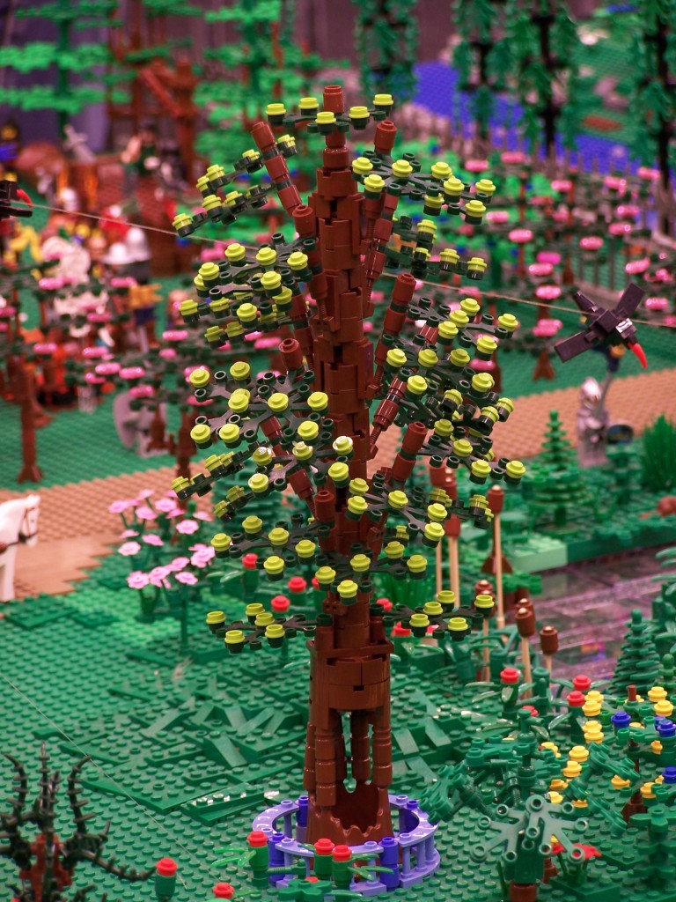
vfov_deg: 10.5
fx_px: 4921
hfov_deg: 7.9
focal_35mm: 189
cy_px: 451
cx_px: 338
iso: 80
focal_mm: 31.3
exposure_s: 1/2
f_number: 3.2
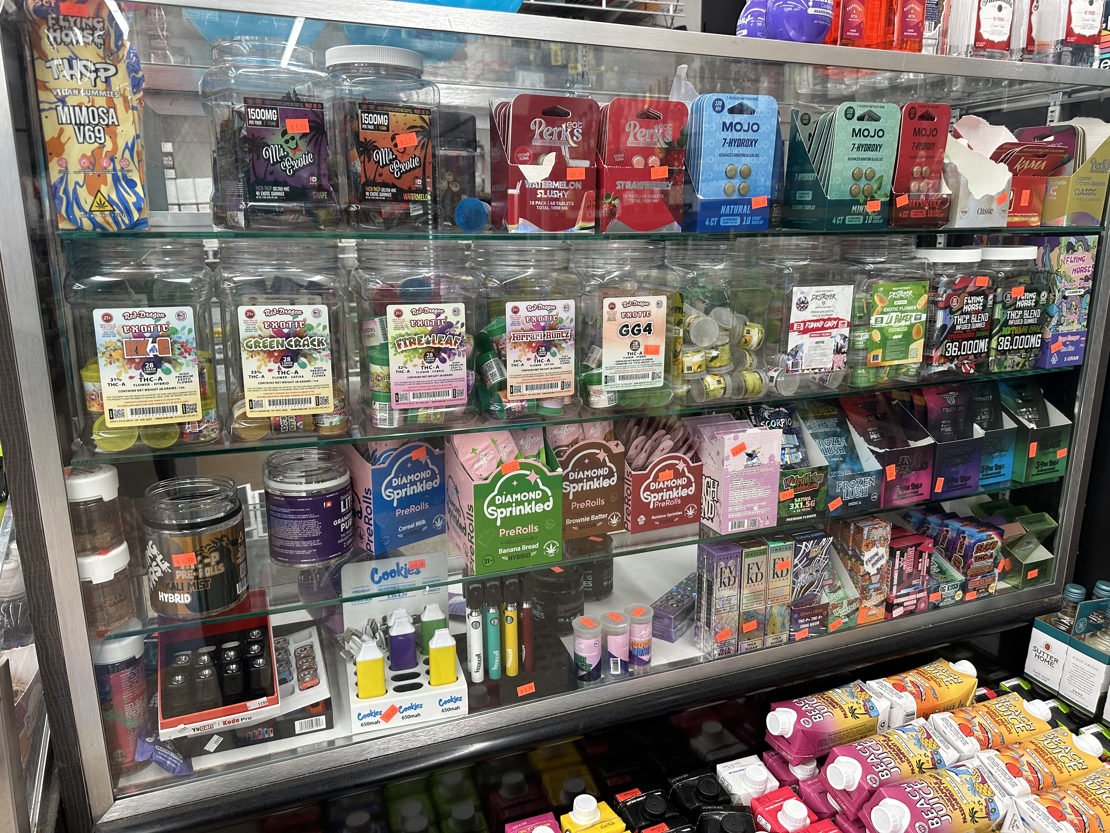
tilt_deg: -13.3
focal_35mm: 24
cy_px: 416
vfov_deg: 56.8
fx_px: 770
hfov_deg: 71.6
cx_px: 555
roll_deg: +0.4
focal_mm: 6.86
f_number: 1.78
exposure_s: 1/120
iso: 160
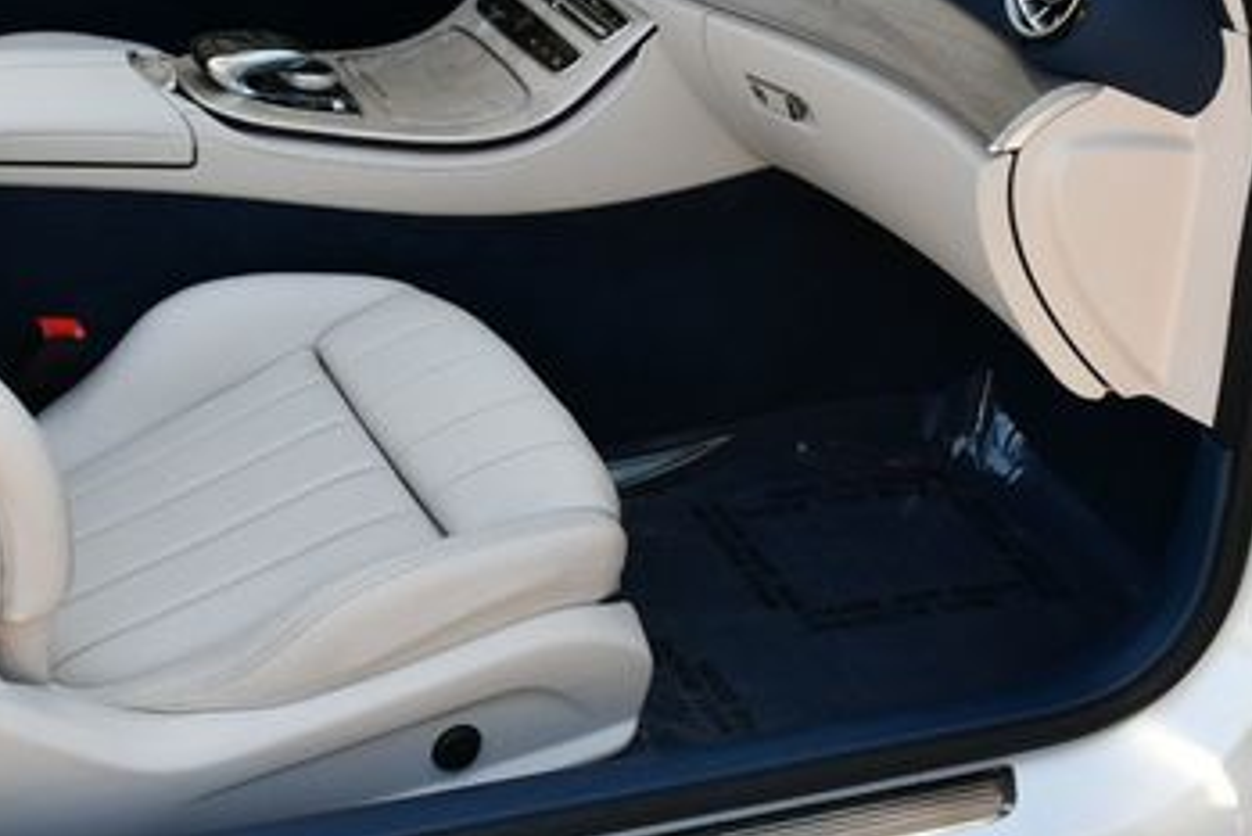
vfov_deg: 20.5
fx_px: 2296
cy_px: 233
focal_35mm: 66
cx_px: 248
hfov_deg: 29.8
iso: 220
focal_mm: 18
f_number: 5.6
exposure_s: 1/250
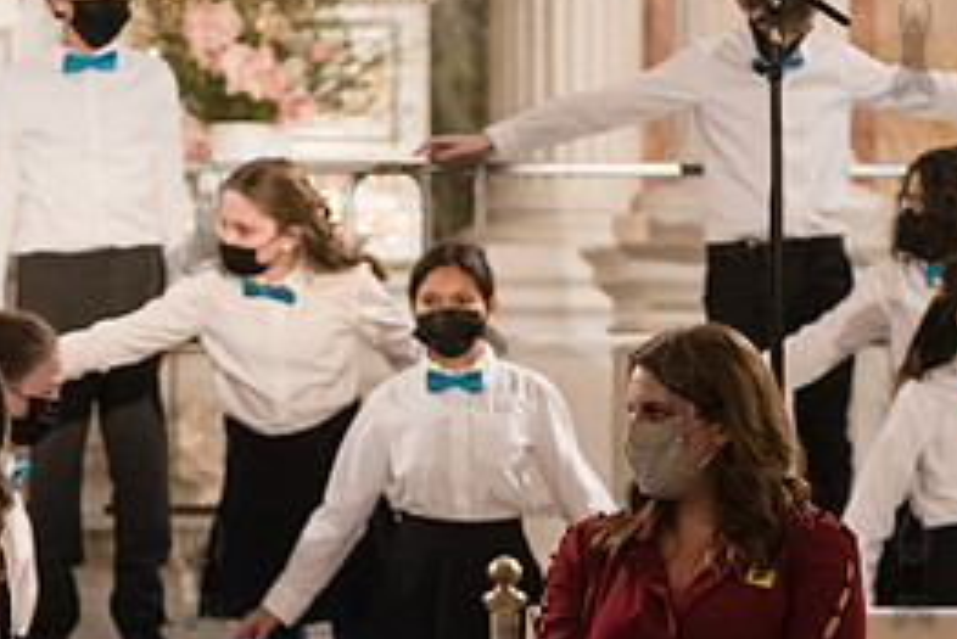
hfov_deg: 6.3
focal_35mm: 327
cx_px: 205
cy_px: 564
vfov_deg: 4.2
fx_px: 8697
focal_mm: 145
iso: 4000
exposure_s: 1/125
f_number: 5
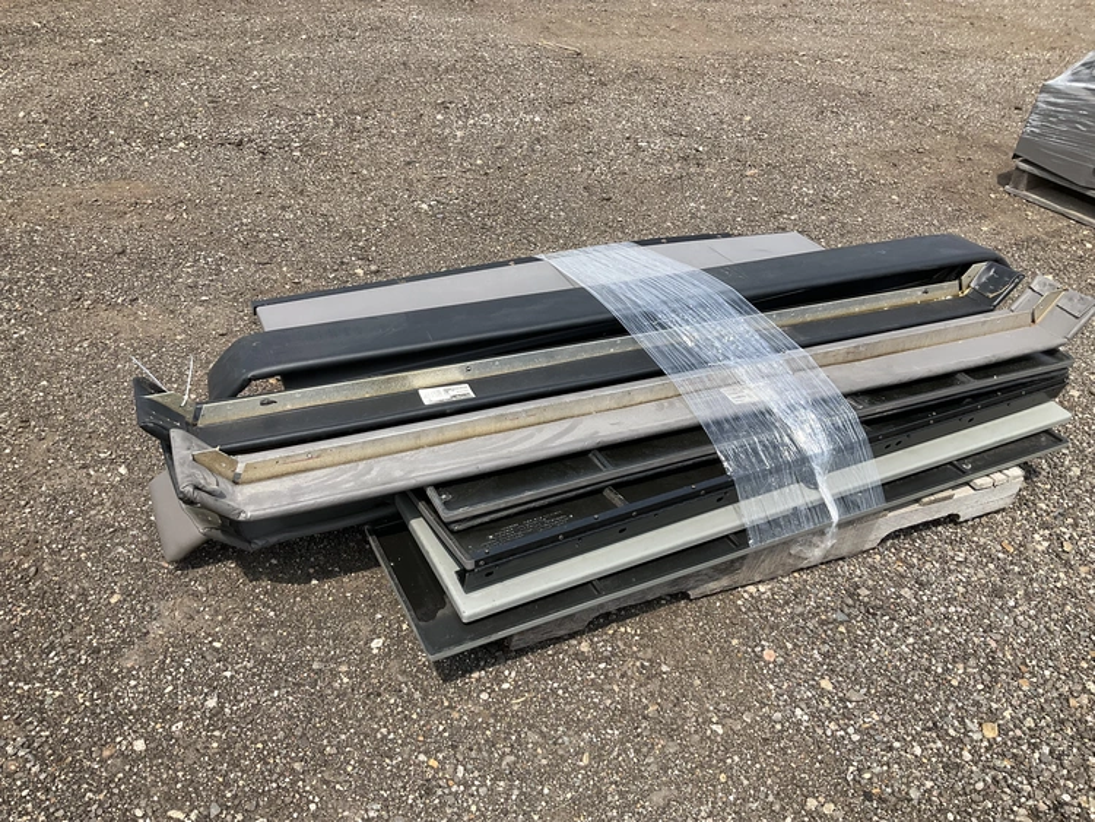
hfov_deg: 61.6
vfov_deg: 48.3
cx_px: 548
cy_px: 411
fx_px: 918
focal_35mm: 29
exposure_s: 1/1490
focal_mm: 3
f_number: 1.8
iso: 25
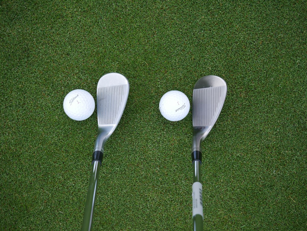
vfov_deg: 31.5
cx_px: 154
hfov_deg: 41.2
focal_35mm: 46
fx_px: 408
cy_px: 116
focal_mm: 23
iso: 200
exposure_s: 1/100
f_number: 5
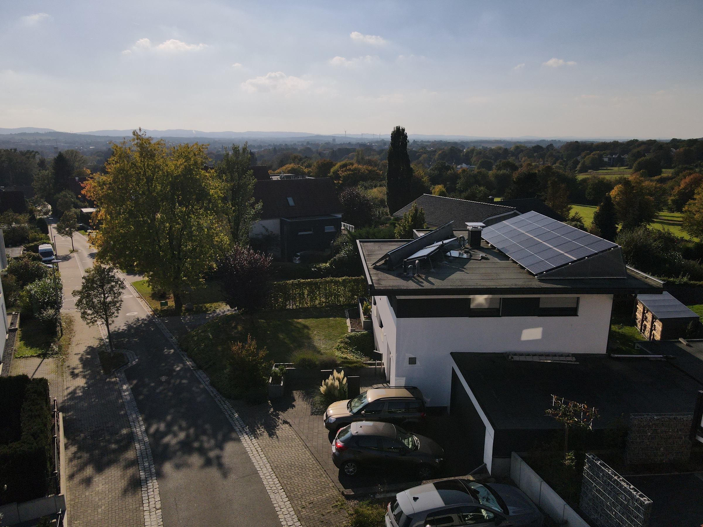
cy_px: 264
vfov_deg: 56.8
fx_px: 487
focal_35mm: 24
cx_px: 352
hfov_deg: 71.6
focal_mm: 4.5
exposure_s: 1/200
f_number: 2.8
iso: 100
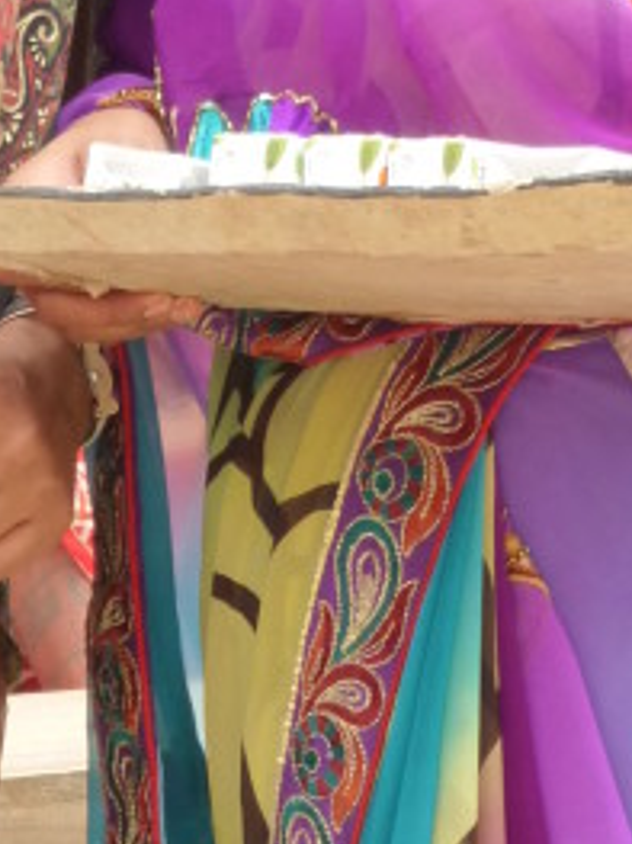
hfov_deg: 4.2
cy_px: 112
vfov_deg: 5.6
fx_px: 8551
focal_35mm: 351
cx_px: 93
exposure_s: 1/60
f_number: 5.2
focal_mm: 16.1
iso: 100
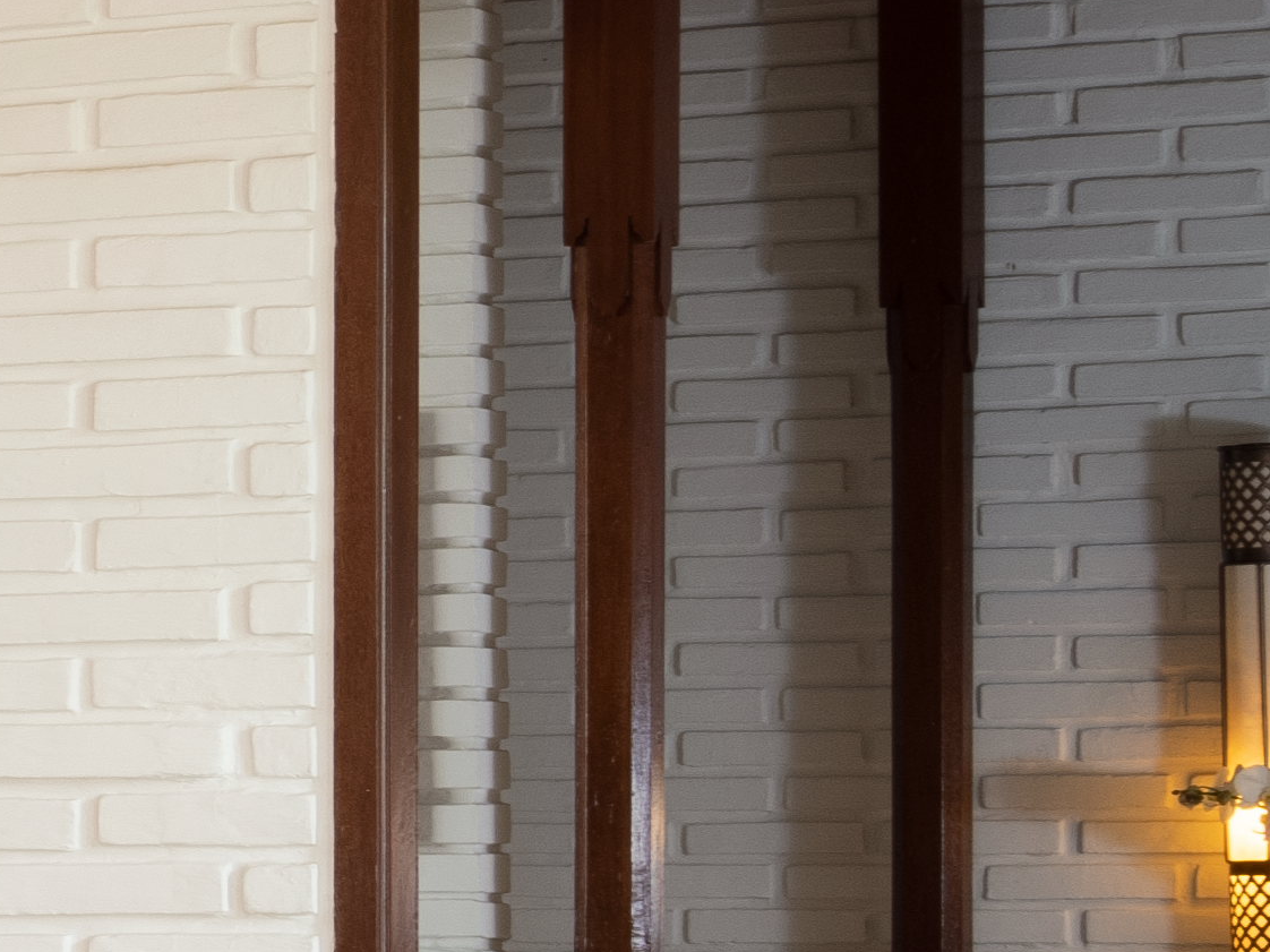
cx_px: -3003
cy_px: 865
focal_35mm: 184
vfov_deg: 8.0
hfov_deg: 8.4
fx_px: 6749
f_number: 11
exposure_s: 1/2.5
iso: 250
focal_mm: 32
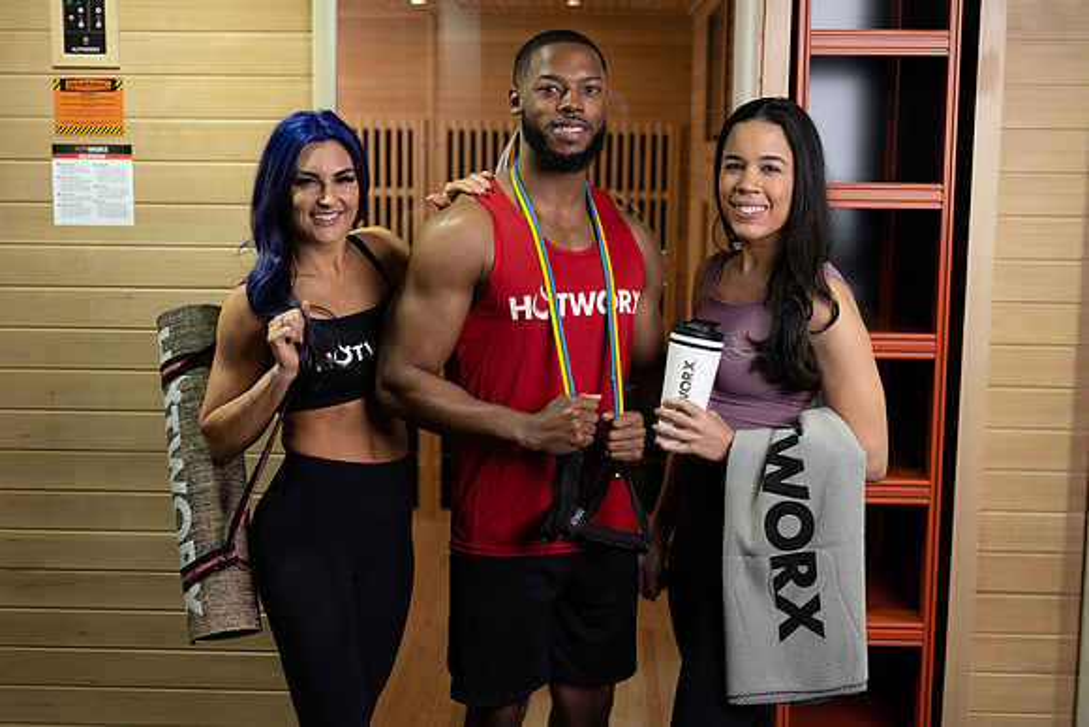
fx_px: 1513
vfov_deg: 27.0
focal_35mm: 50
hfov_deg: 39.6
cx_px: 544
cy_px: 364
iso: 200
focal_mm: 50
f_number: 2.8
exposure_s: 1/125
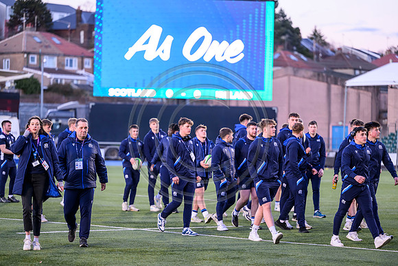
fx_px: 1548
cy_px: 133
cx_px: 199
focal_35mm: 140
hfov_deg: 14.7
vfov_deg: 9.8
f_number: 2.8
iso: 1250
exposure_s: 1/500
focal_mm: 140
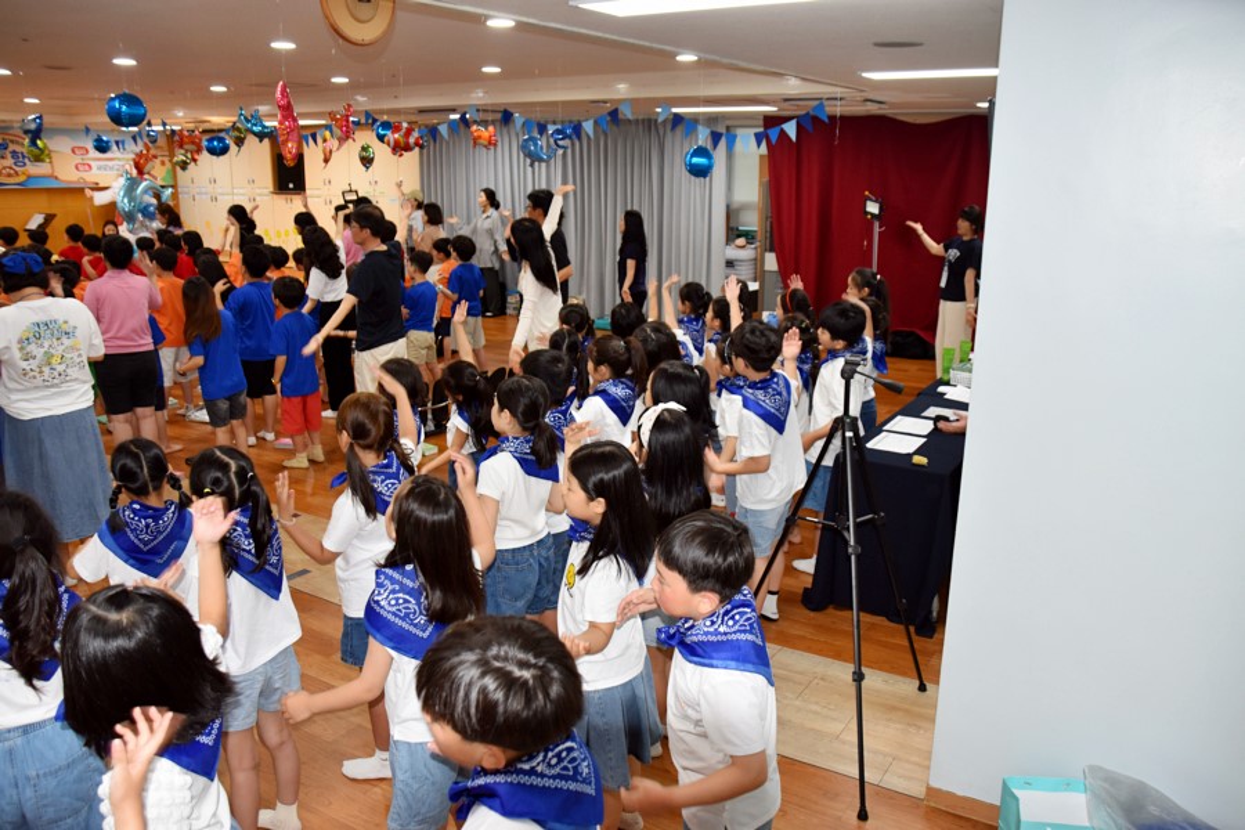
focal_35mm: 27
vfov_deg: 47.9
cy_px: 415
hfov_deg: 67.4
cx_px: 622
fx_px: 934
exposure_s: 1/80
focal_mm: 18
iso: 800
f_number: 4.5
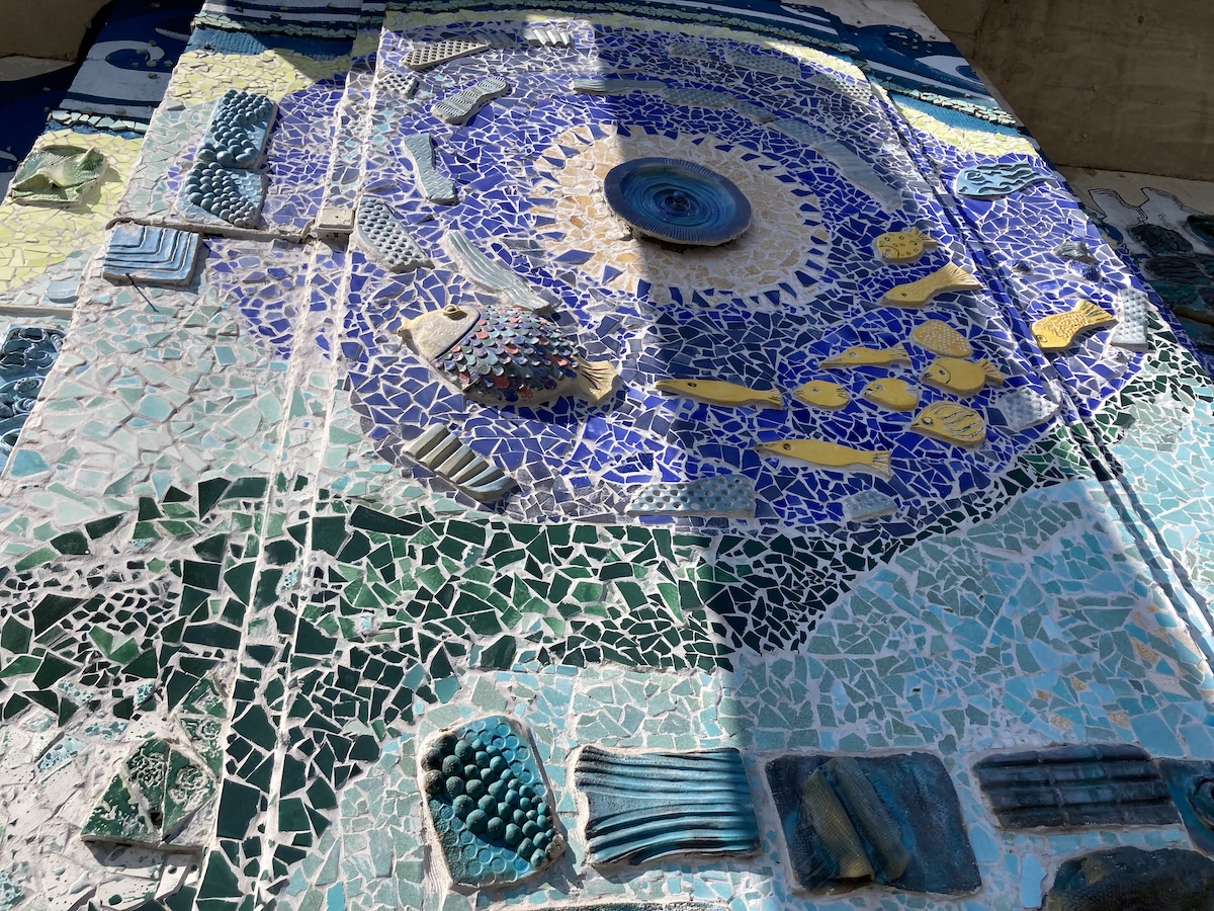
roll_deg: +5.1
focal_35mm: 28
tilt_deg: +43.7
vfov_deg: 49.7
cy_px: 456
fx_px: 982
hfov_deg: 63.4
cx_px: 607
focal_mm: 3.99
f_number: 1.8
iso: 20
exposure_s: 1/2088
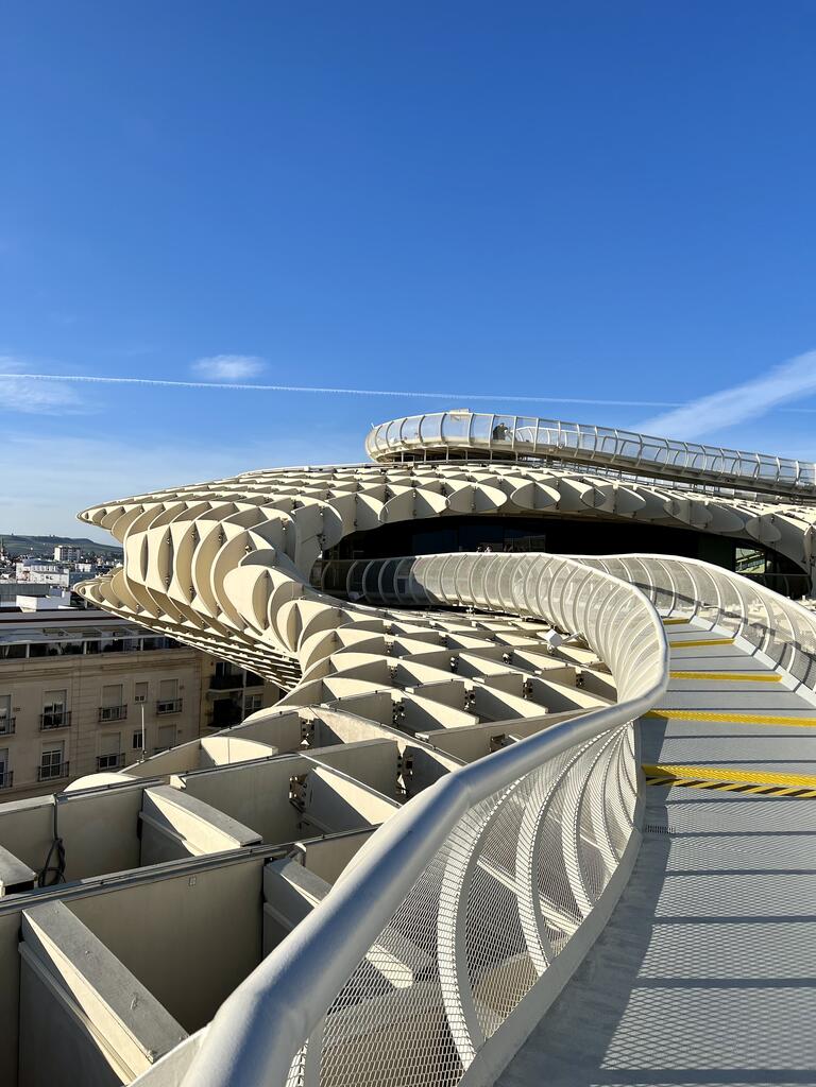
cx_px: 408
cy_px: 544
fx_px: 817
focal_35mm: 26
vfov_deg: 67.3
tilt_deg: +2.4
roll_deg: -0.6
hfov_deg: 53.1
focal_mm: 5.7
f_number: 1.5
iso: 50
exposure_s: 1/5076
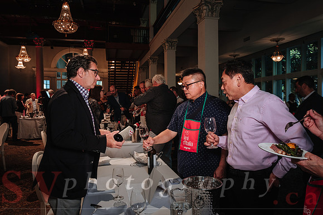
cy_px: 108
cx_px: 162
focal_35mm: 25
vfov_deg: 51.3
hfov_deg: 71.5
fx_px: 224
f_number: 5
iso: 800
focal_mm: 15.9
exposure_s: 1/30
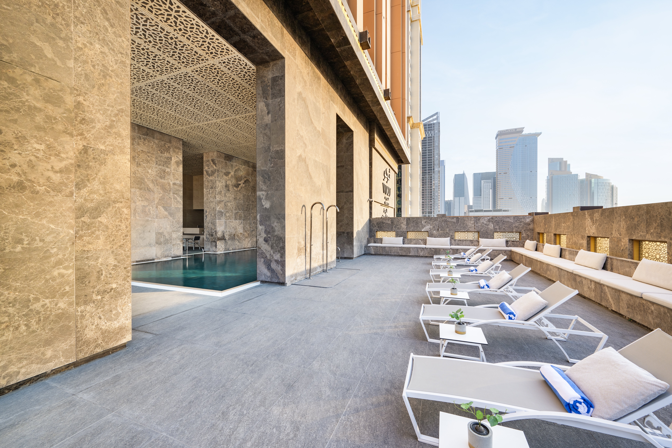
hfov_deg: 104.3
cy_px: 224
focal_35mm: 14
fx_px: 261
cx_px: 336
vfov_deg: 81.2
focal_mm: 14
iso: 100
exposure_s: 1/20
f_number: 11
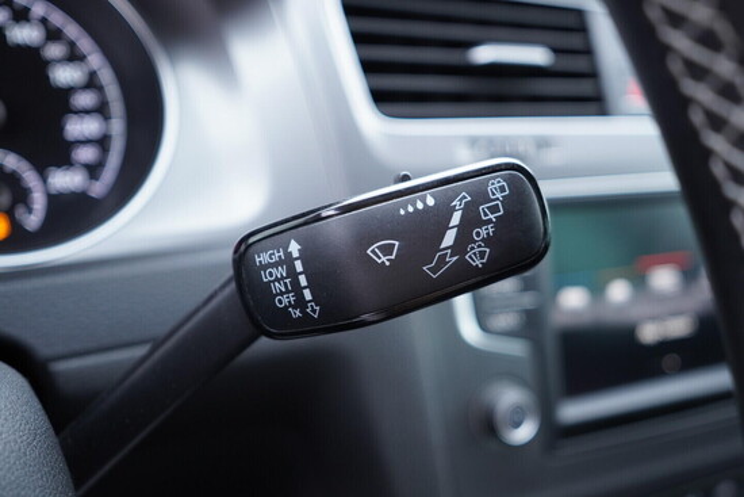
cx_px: 372
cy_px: 248
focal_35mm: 36
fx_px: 744
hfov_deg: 53.1
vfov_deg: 36.9
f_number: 2.8
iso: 400
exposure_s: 1/40
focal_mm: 24
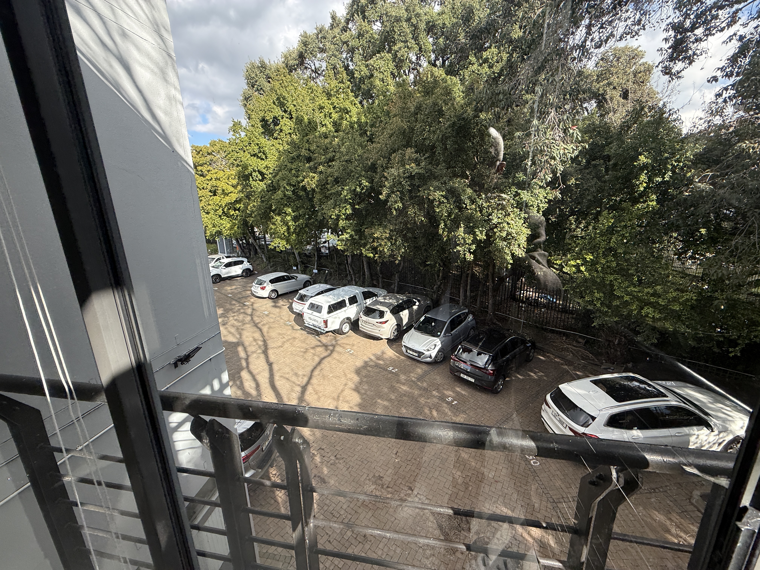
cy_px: 285
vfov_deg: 85.7
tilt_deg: -13.8
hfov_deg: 102.1
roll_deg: +2.1
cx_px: 380
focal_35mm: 14
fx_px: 307
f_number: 2.2
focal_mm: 2.22
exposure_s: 1/400
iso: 64
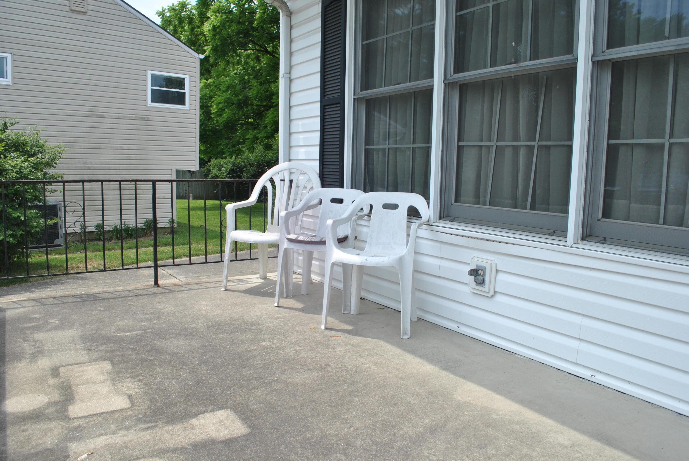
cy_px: 230
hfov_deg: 67.3
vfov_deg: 48.0
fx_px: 517
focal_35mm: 27
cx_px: 344
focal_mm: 18
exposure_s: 1/200
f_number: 7.1
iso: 100
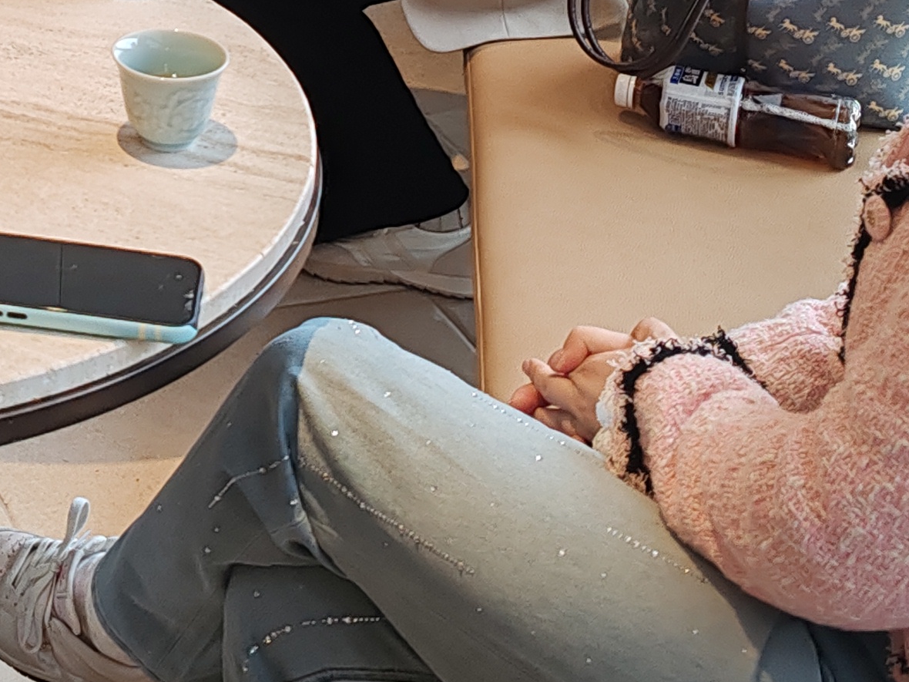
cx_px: -68
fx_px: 2442
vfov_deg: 14.5
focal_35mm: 93
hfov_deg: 20.2
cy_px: -430
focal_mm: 6.12
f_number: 1.9
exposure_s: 1/100
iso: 400
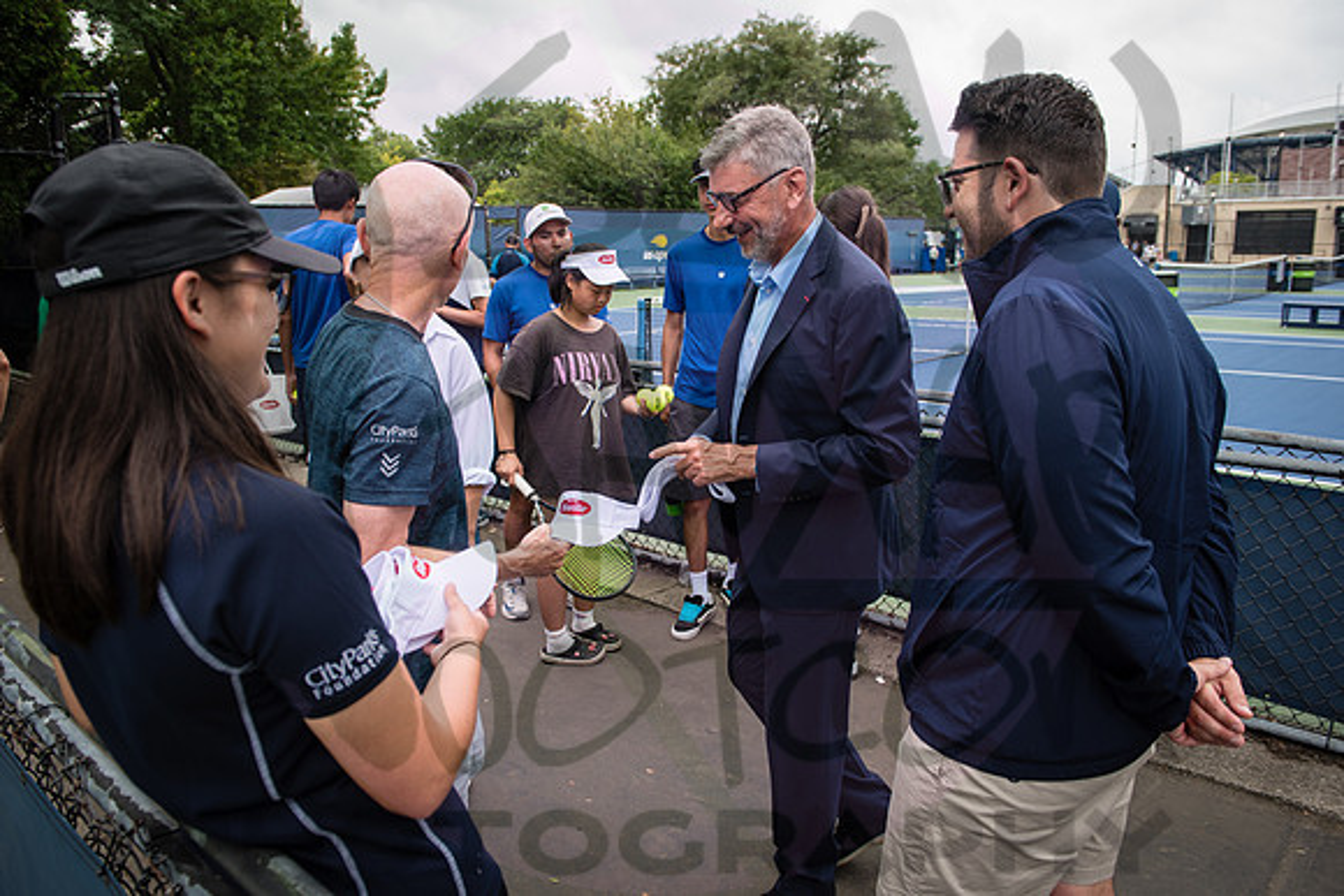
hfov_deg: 73.7
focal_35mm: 24
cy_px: 448
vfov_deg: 53.2
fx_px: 896
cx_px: 672
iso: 200
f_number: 4
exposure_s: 1/500
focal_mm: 24
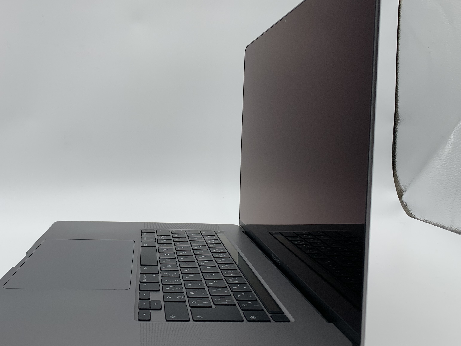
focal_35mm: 34
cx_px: 172
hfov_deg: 53.4
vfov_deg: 41.8
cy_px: 159
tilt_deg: -3.6
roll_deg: -0.2
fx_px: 453
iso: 25
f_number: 1.8
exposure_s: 1/502
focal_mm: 4.25
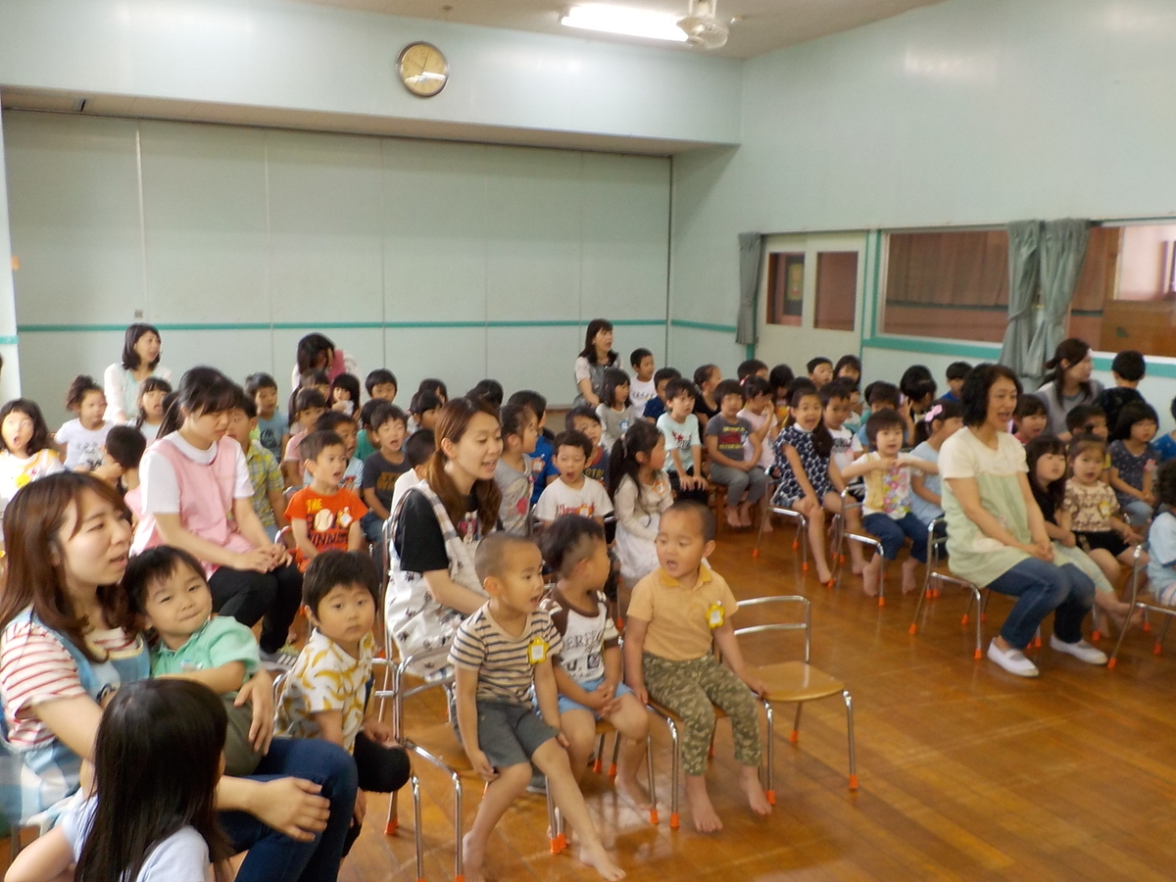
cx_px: 588
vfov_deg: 46.8
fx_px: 1019
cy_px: 441
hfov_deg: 60.0
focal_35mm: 30
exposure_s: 1/30
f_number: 3.3
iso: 160
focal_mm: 4.1
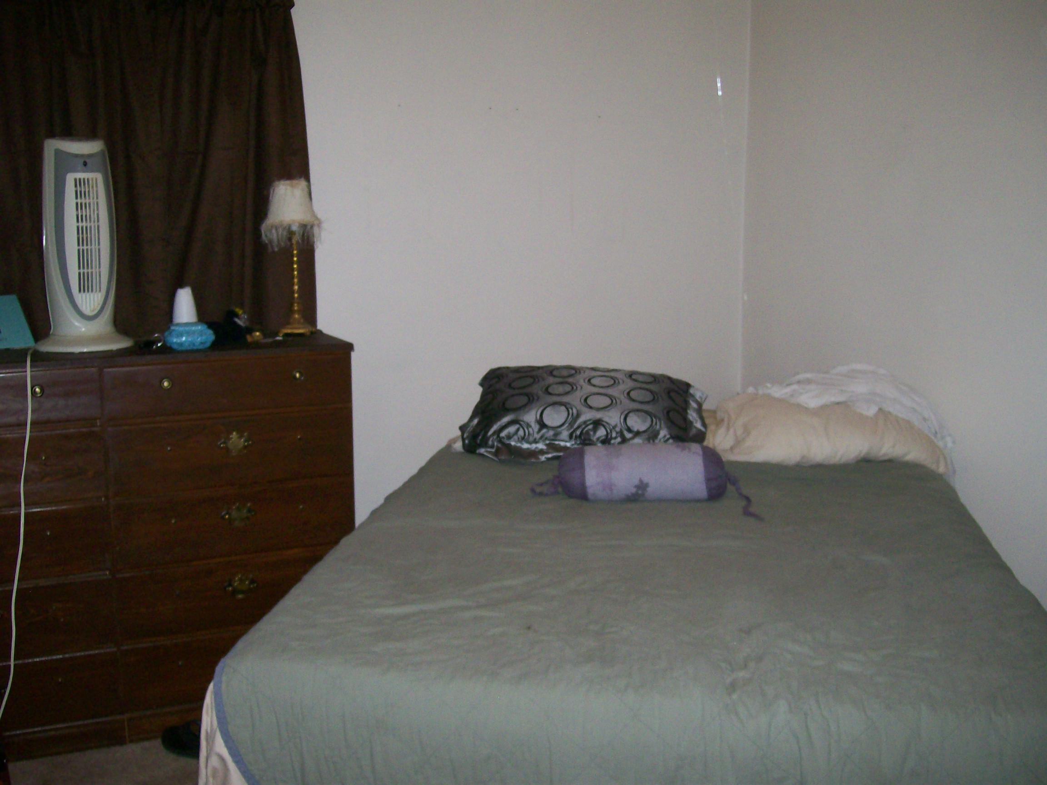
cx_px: 524
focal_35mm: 36
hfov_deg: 51.4
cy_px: 392
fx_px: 1089
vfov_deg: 39.7
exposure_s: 1/64
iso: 140
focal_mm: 6
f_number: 2.7
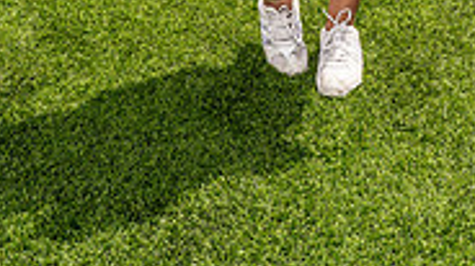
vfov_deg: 12.6
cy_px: -297
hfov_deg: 25.6
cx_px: 351
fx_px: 1032
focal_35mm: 82
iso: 100
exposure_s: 1/250
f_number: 8
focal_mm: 32
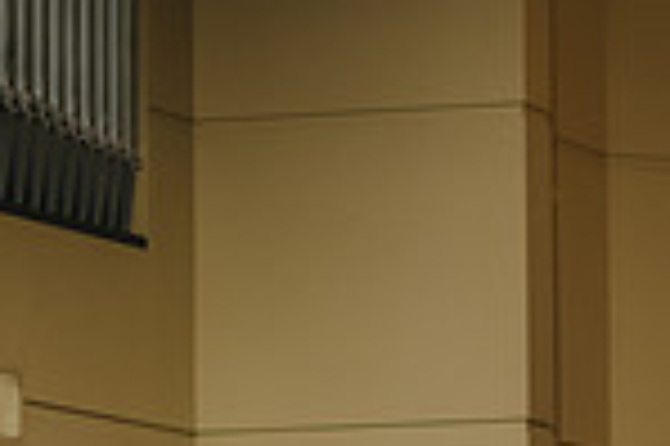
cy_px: 516
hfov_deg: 6.2
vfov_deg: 4.1
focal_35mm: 331
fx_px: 6153
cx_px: 931
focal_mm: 85
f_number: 2
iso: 1000
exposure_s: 1/250
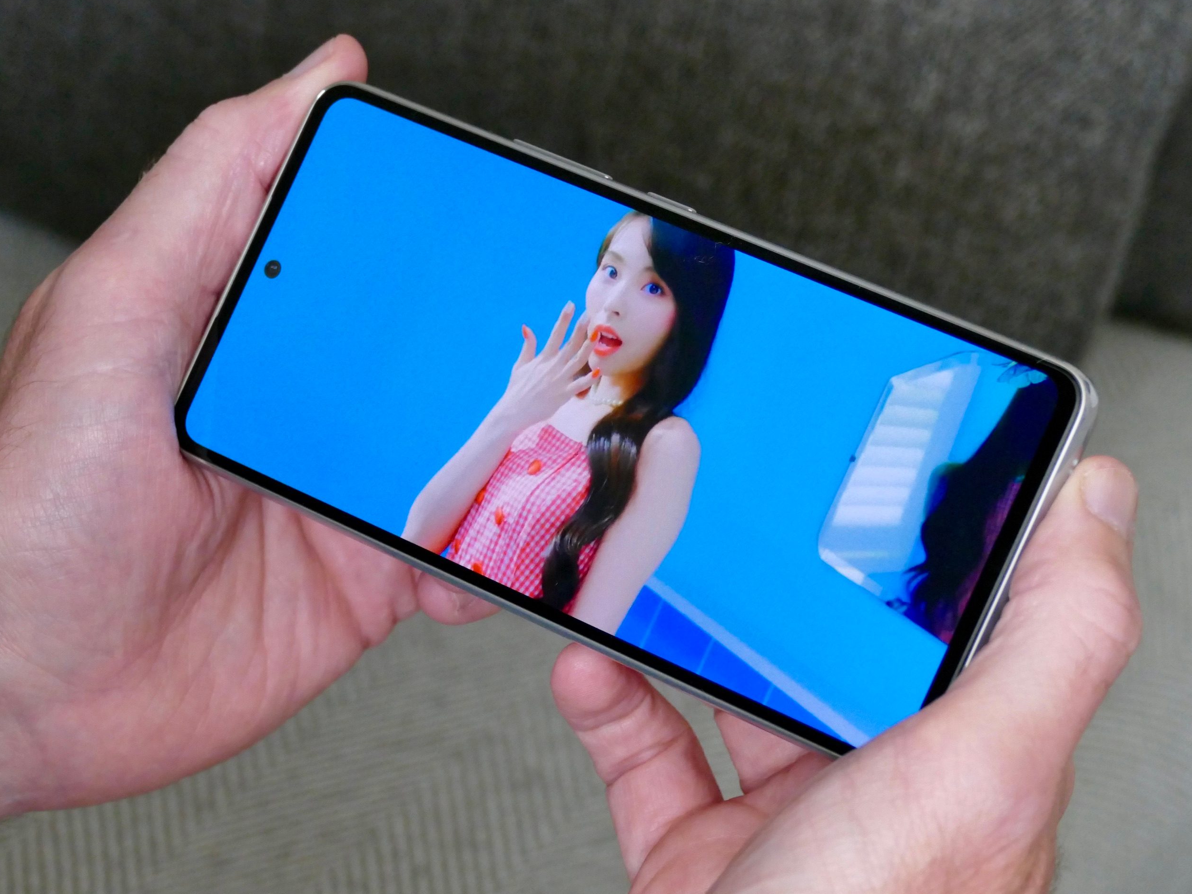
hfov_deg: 17.3
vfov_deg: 13.0
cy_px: 461
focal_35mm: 114
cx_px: 606
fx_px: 3926
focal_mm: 35.95
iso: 1600
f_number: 4
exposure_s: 1/50
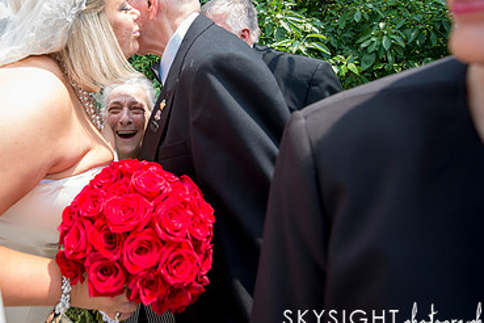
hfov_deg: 74.1
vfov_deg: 55.5
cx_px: 132
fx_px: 296
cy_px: 97
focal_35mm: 22
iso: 1600
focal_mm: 14
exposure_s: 1/4000
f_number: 4
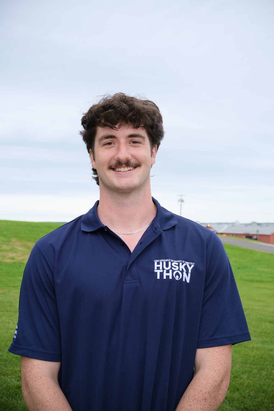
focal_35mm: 41
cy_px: 206
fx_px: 468
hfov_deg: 32.6
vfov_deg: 47.4
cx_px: 137
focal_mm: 27
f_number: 5
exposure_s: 1/170
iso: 320
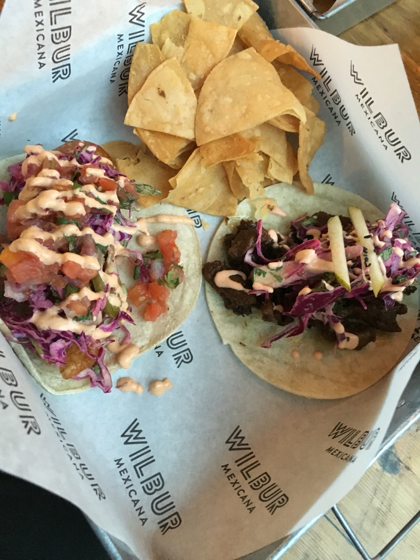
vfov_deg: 61.7
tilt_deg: -67.3
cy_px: 280
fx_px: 469
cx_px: 210
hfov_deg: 48.2
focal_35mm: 29
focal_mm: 4.15
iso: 320
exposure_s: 1/15
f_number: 2.2
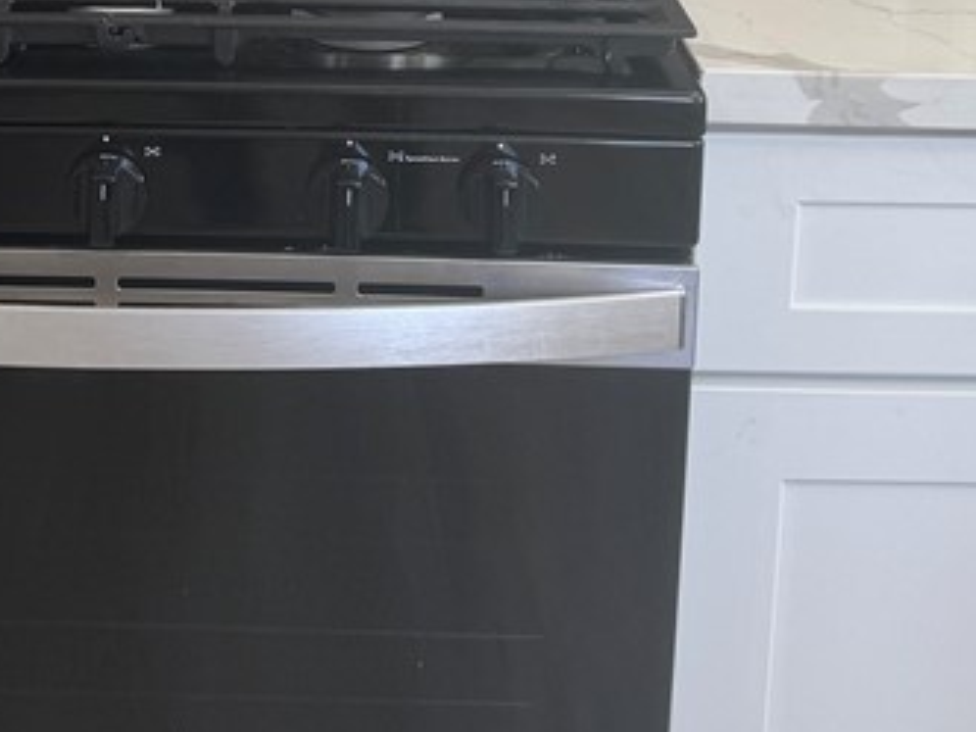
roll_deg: -0.2
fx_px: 2086
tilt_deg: -15.5
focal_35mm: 74
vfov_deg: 18.6
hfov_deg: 25.7
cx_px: 144
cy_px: -203
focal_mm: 6.76
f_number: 1.78
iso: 100
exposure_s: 1/120
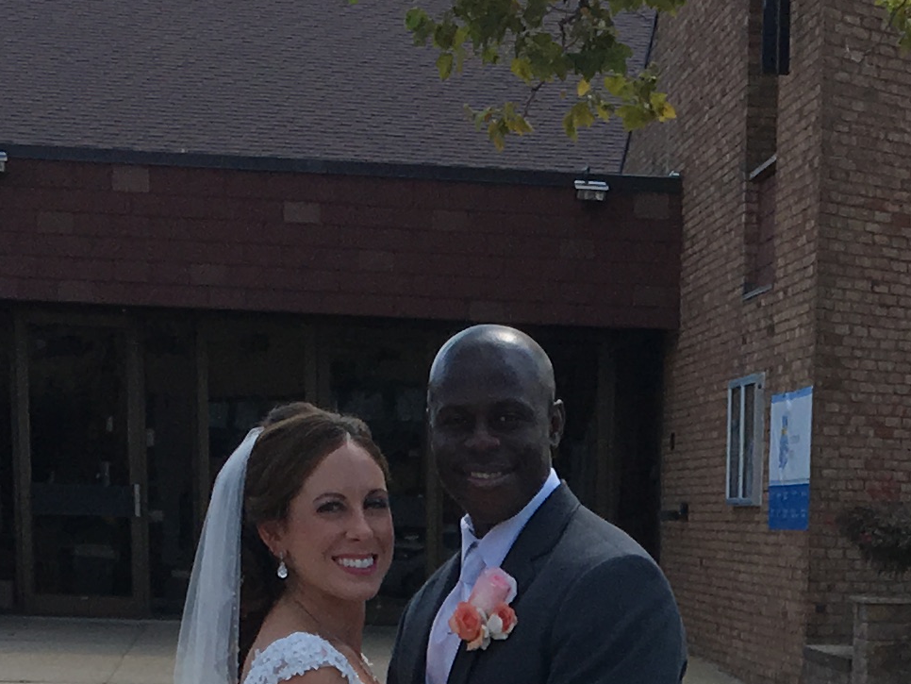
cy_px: 1317
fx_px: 3185
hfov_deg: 16.1
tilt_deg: -16.0
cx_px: 826
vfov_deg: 11.2
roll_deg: -1.2
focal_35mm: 121
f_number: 2.2
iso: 25
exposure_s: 1/1326
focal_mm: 4.15
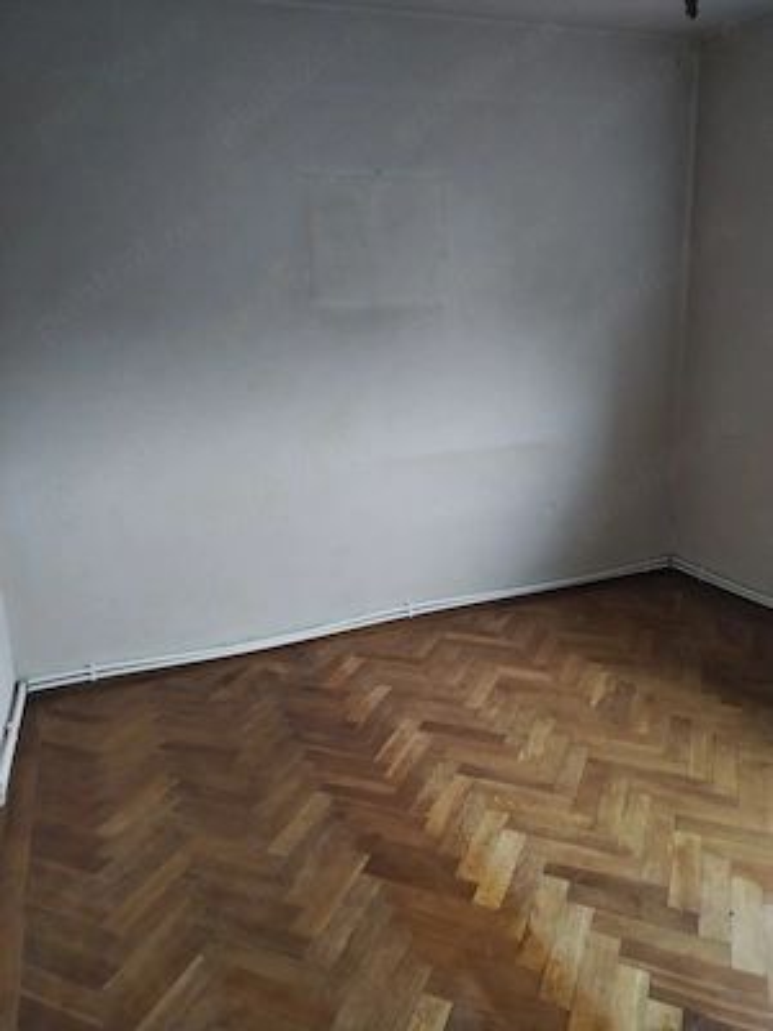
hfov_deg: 53.1
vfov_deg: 67.3
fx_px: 774
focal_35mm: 26
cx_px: 386
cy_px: 516
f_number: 1.8
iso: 651
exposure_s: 1/25
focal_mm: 4.75
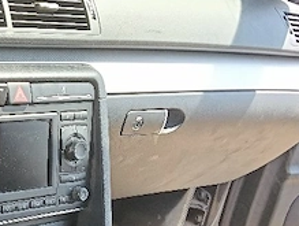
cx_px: -59
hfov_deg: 24.0
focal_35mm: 74
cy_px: 170
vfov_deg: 19.8
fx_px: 640
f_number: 1.8
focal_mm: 3.98
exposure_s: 1/101
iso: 80
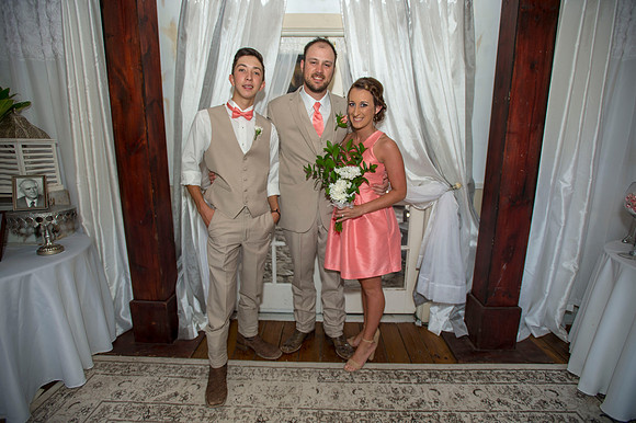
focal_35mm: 17
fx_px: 300
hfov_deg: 93.3
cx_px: 318
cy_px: 212
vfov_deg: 70.4
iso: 200
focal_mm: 17
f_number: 3.2
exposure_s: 1/100
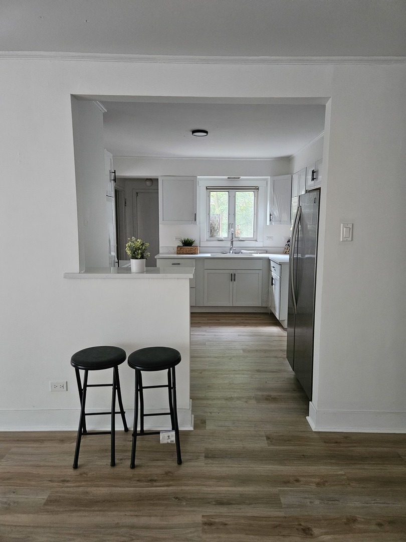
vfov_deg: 73.9
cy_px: 271
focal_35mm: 23
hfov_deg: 58.9
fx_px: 360
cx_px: 203
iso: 640
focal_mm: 5.4
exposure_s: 1/40
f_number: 1.8
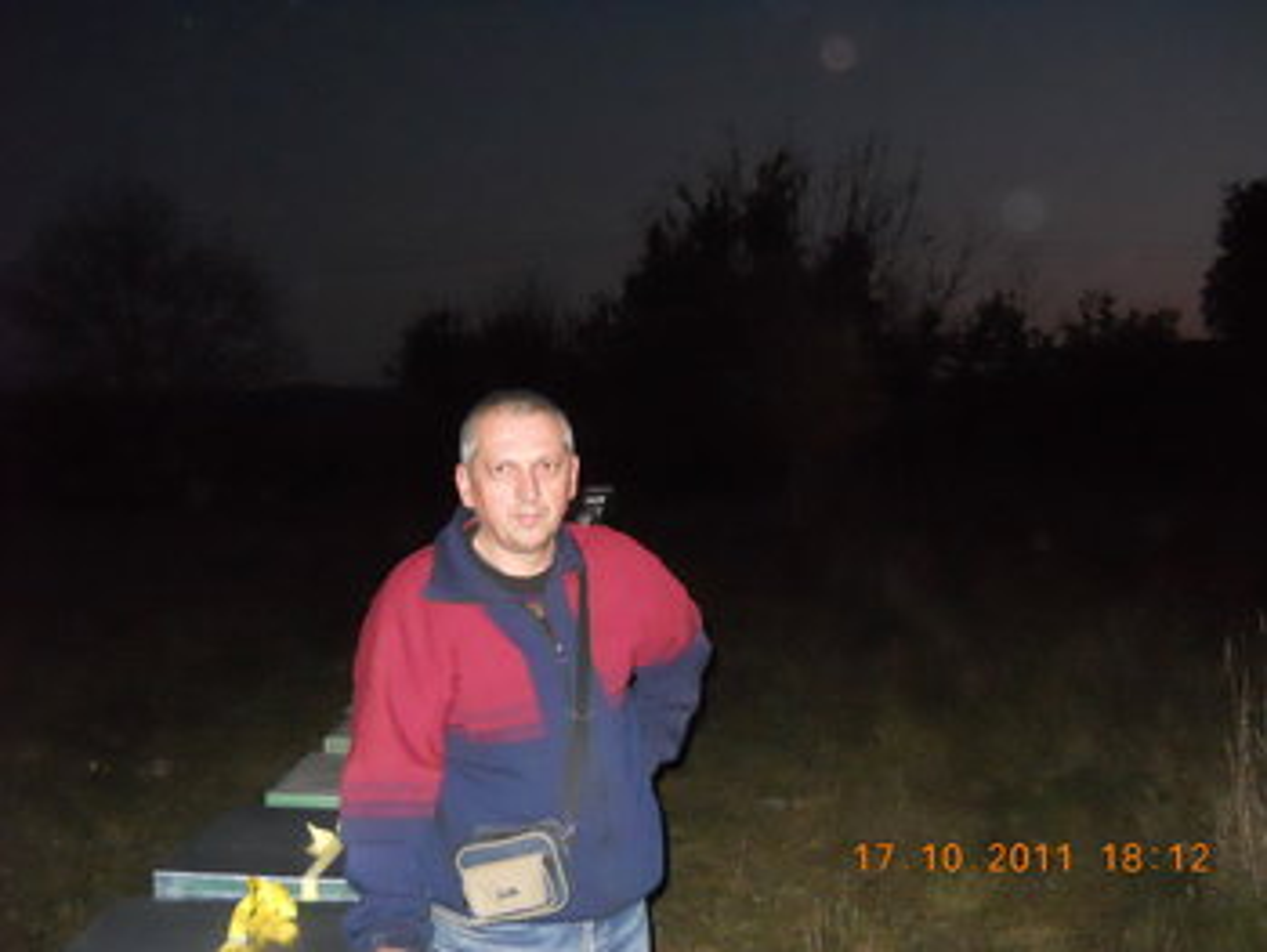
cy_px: 476
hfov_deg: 45.7
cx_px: 634
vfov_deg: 35.2
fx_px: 1502
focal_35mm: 41
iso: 1000
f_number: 3.1
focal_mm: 6.72
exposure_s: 1/30
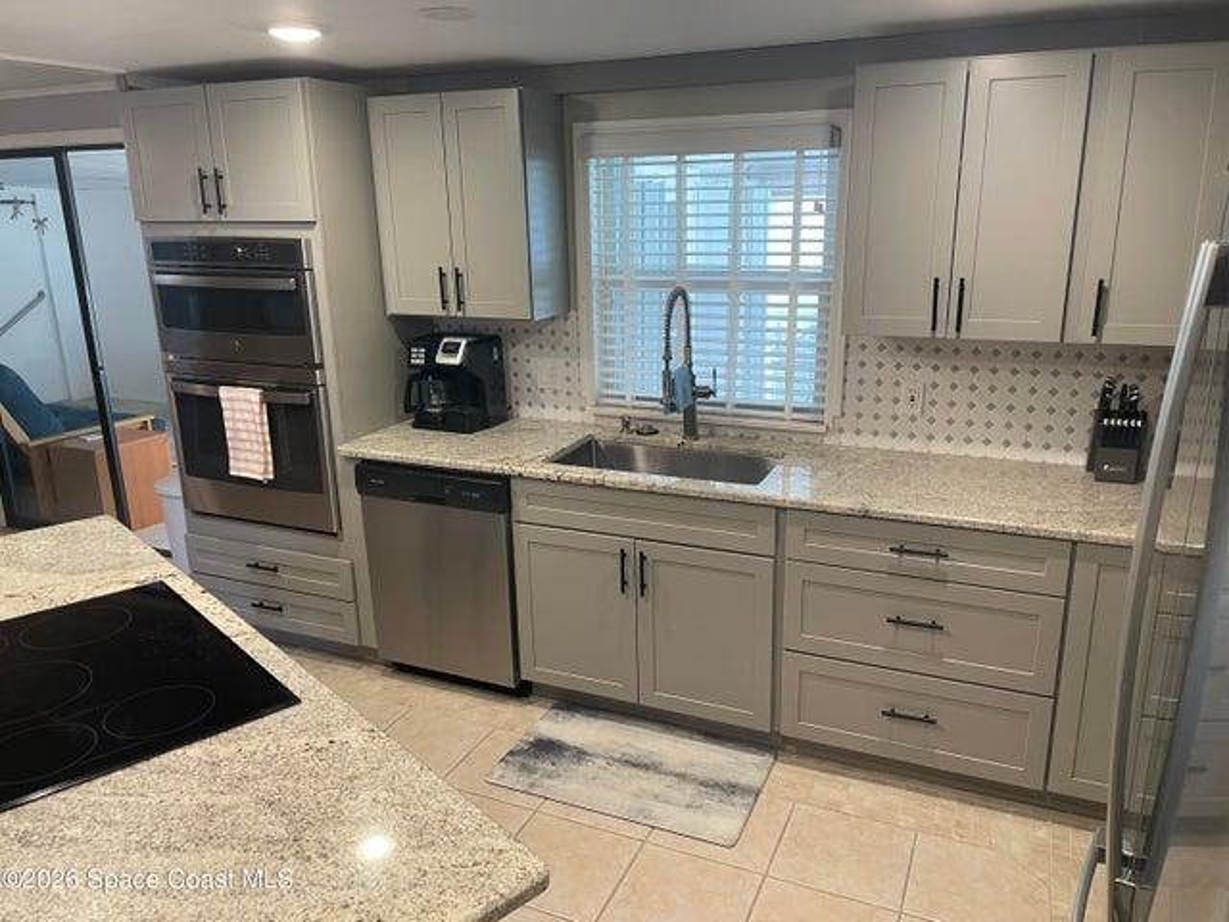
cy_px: 461
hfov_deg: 67.3
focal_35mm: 26
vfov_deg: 53.1
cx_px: 614
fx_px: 923
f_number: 1.6
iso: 80
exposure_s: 1/60
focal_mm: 4.2
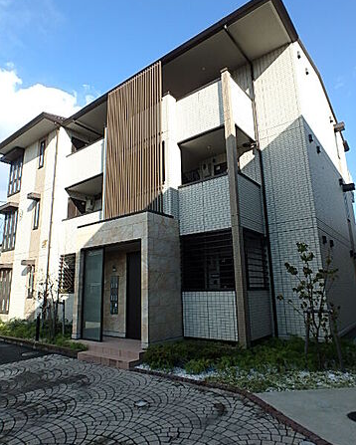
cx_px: 178
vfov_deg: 75.0
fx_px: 290
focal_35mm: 22
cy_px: 225
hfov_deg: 63.2
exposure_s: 1/500
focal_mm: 3.7
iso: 125
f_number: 3.5
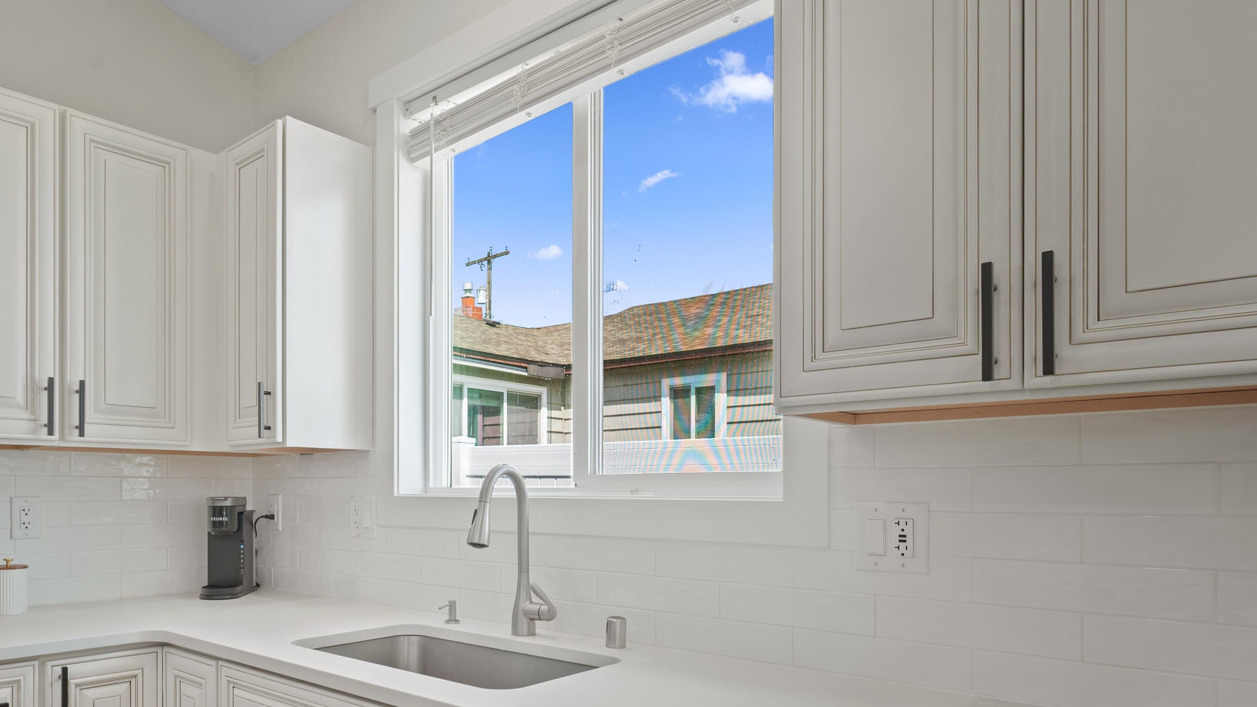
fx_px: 833
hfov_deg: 73.0
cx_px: 481
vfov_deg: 45.1
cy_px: 487
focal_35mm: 25
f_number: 8
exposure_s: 2
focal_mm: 18
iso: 100
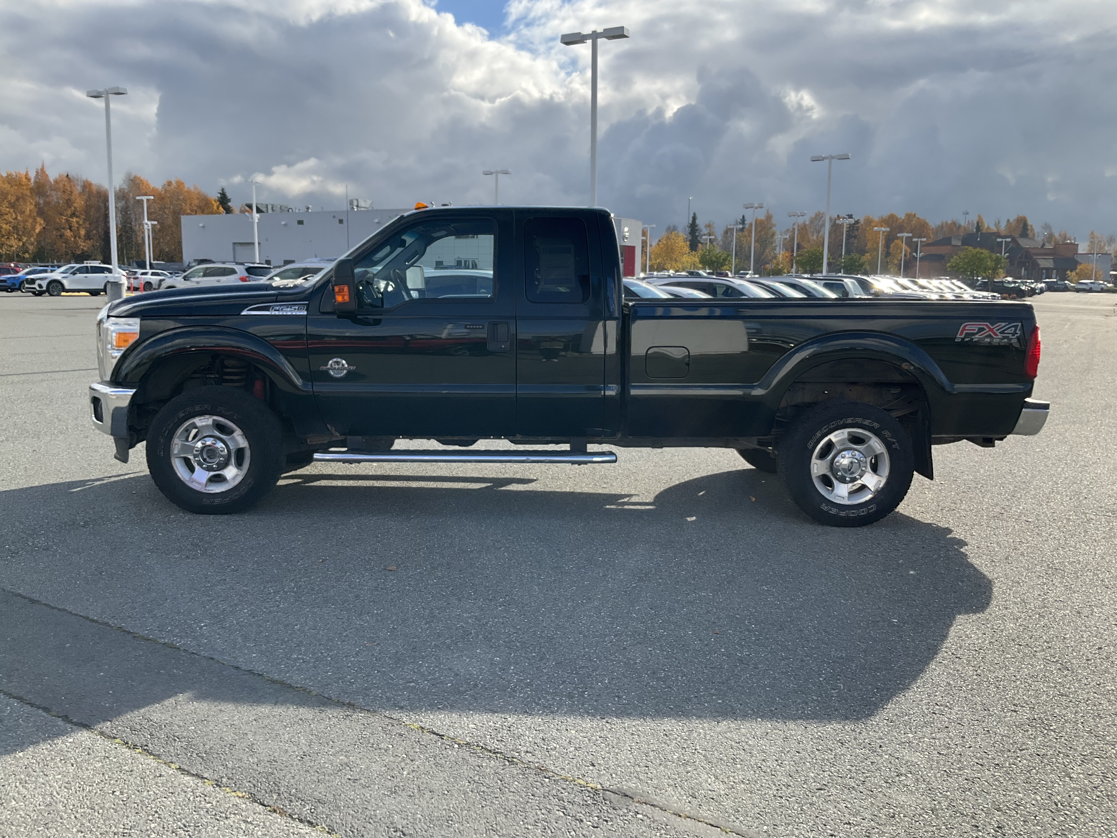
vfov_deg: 48.2
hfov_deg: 61.7
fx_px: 936
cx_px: 558
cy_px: 419
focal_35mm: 29
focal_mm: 3
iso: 25
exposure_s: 1/1250
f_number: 1.8
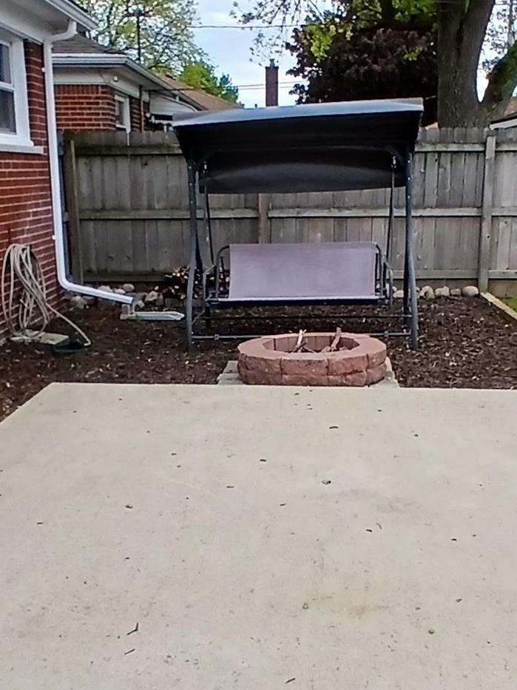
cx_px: 279
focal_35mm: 42
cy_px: 411
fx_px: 837
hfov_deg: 34.3
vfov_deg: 44.6
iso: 50
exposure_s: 1/1199
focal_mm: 1.4
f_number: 2.2
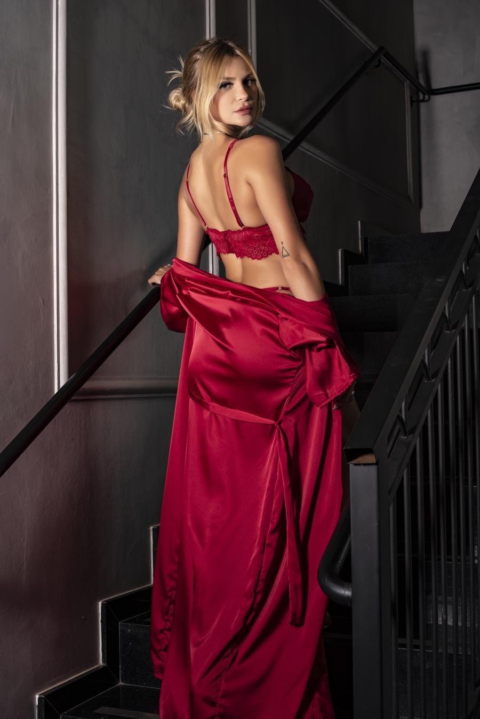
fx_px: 1000
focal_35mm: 50
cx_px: 240
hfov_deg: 27.0
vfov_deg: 39.6
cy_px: 360
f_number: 9
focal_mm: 50
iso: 200
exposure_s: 1/125
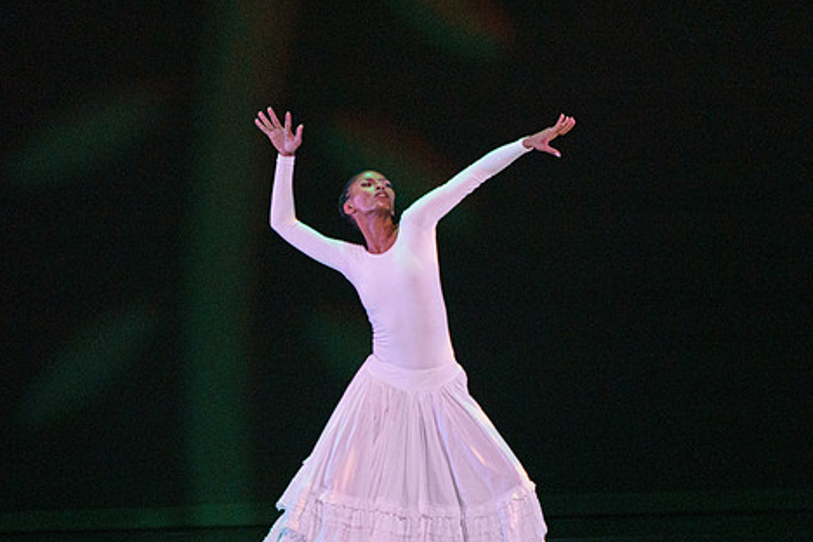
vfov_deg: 2.7
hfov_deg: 4.0
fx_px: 11697
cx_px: 341
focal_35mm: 518
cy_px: 287
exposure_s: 1/400
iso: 5000
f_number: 6.3
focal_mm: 376
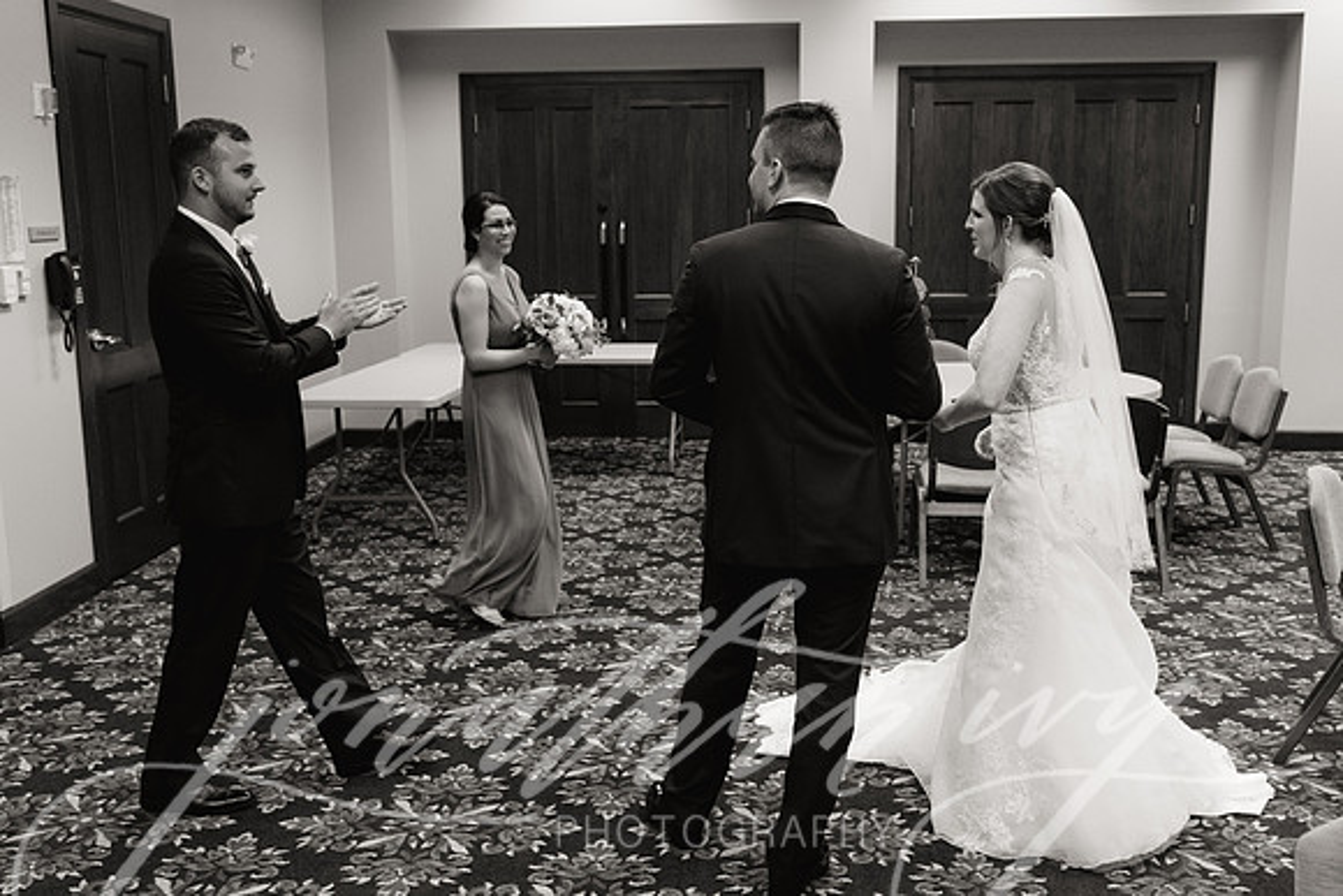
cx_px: 672
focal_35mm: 35
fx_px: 1306
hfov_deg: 54.4
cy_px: 448
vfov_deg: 37.9
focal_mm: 35
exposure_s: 1/160
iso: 1600
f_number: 3.5
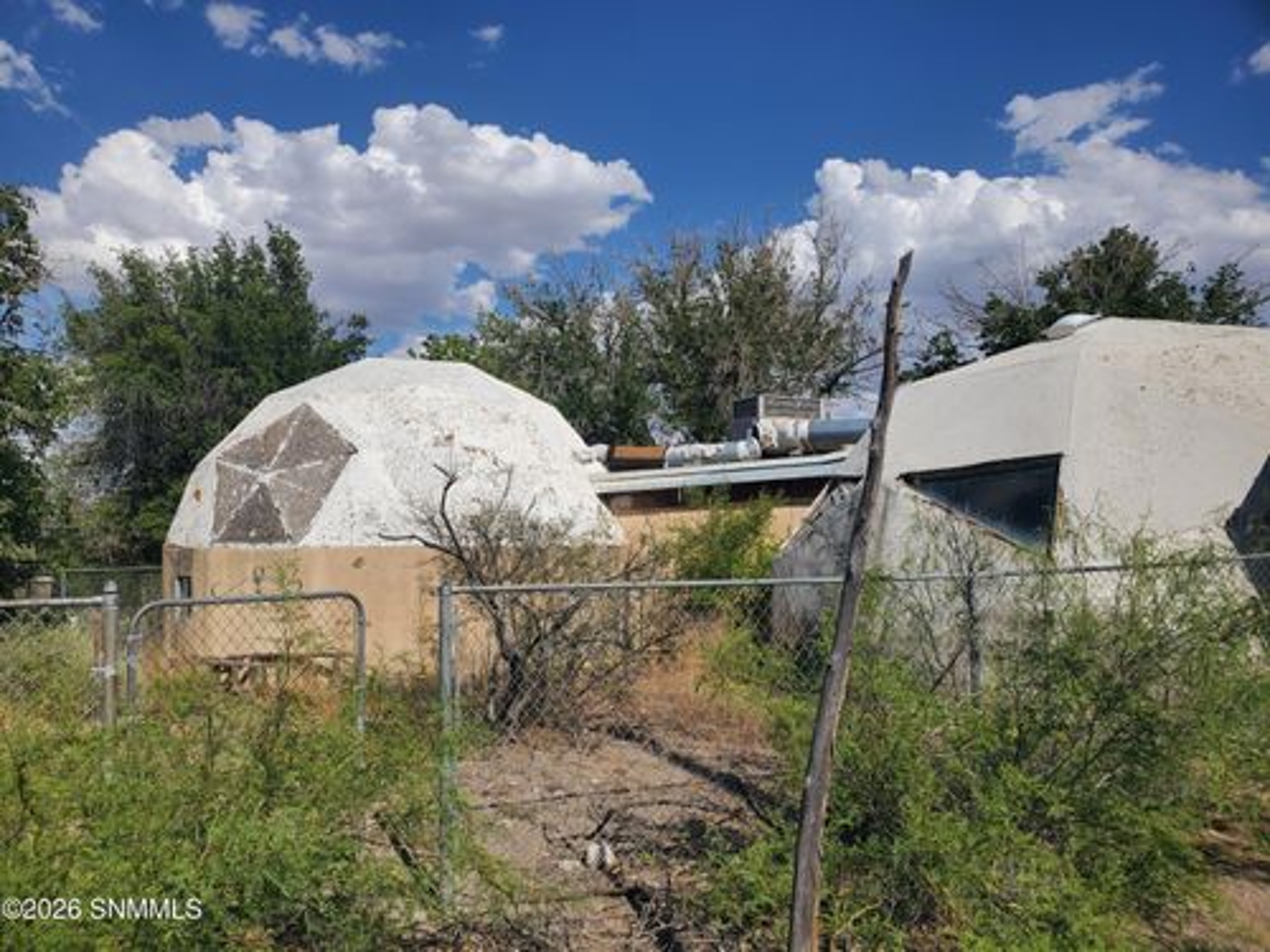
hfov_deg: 67.3
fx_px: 954
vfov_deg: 53.1
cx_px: 635
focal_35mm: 26
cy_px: 476
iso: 50
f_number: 2.4
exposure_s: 1/3427
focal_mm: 4.3
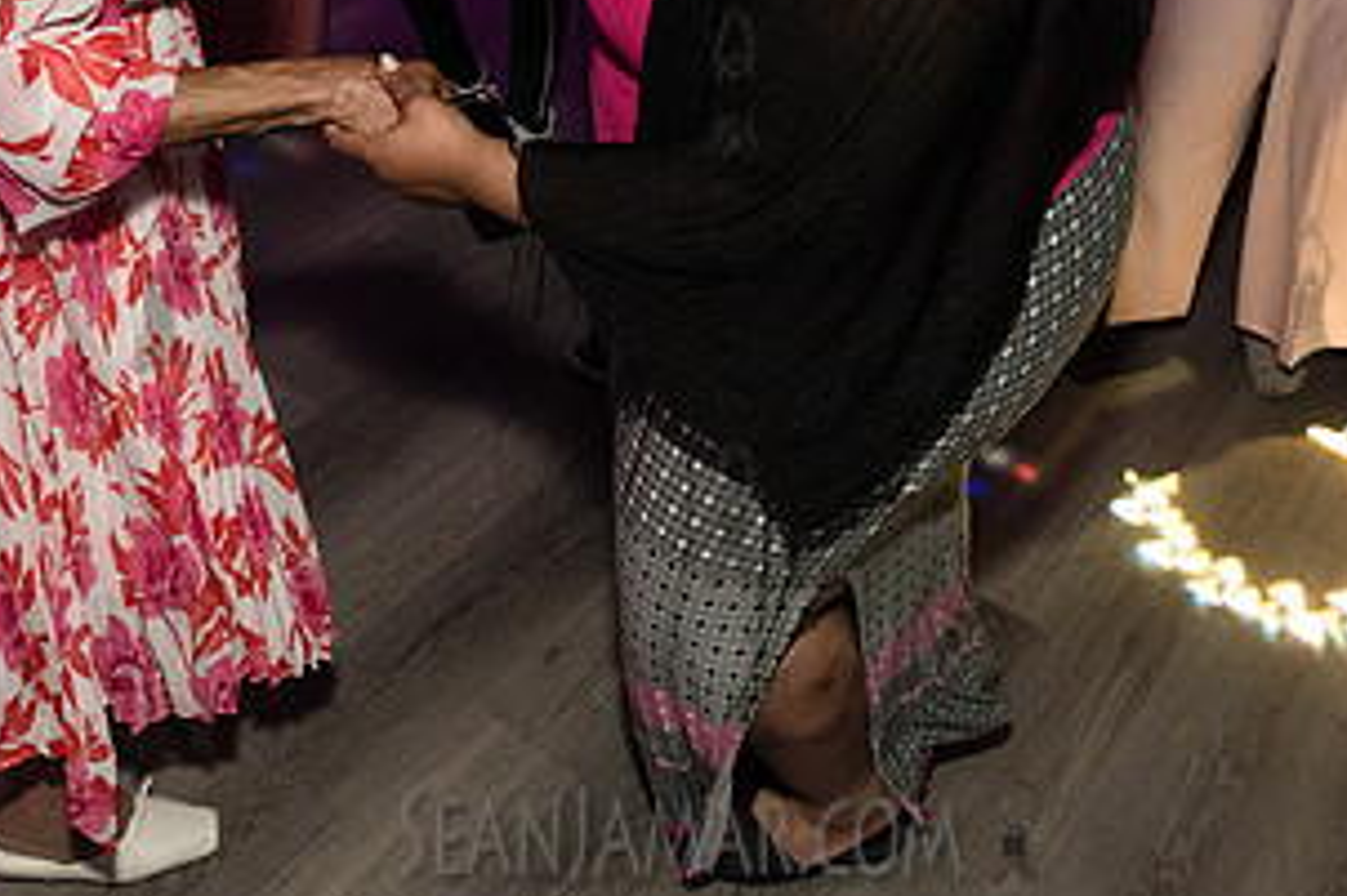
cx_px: 731
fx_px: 1870
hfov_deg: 39.6
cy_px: 78
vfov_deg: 26.0
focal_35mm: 50
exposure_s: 1/200
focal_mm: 26
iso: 4000
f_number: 4.5
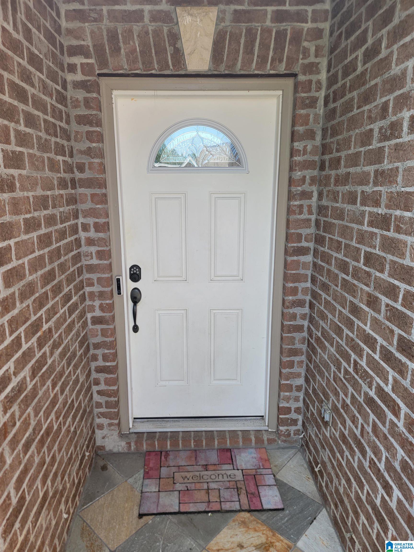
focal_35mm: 24
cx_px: 207
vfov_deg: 71.6
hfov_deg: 56.8
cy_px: 276
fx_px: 383
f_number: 1.8
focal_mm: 6.7
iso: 40
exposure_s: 1/120
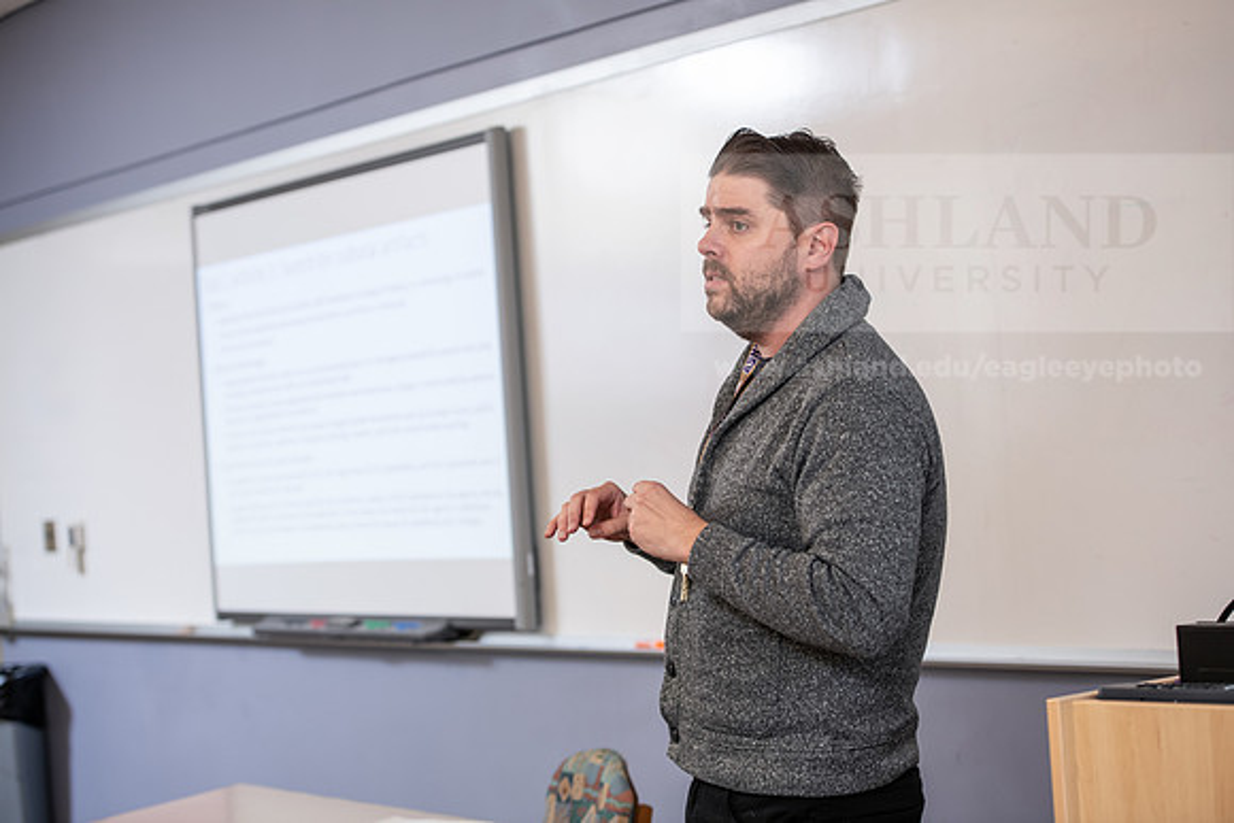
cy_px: 412
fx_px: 2400
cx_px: 617
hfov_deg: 28.8
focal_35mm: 70
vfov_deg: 19.5
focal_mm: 70
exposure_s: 1/200
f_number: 3.5
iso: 640
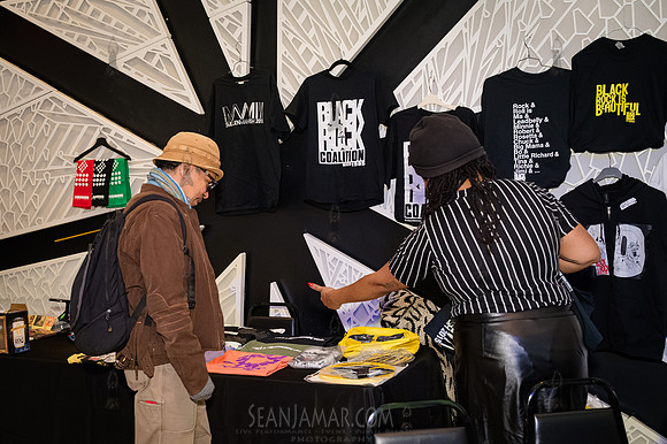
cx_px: 288
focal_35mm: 41
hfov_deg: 47.4
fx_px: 757
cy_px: 259
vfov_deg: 32.6
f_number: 3.5
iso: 10000
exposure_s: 1/400
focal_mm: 35
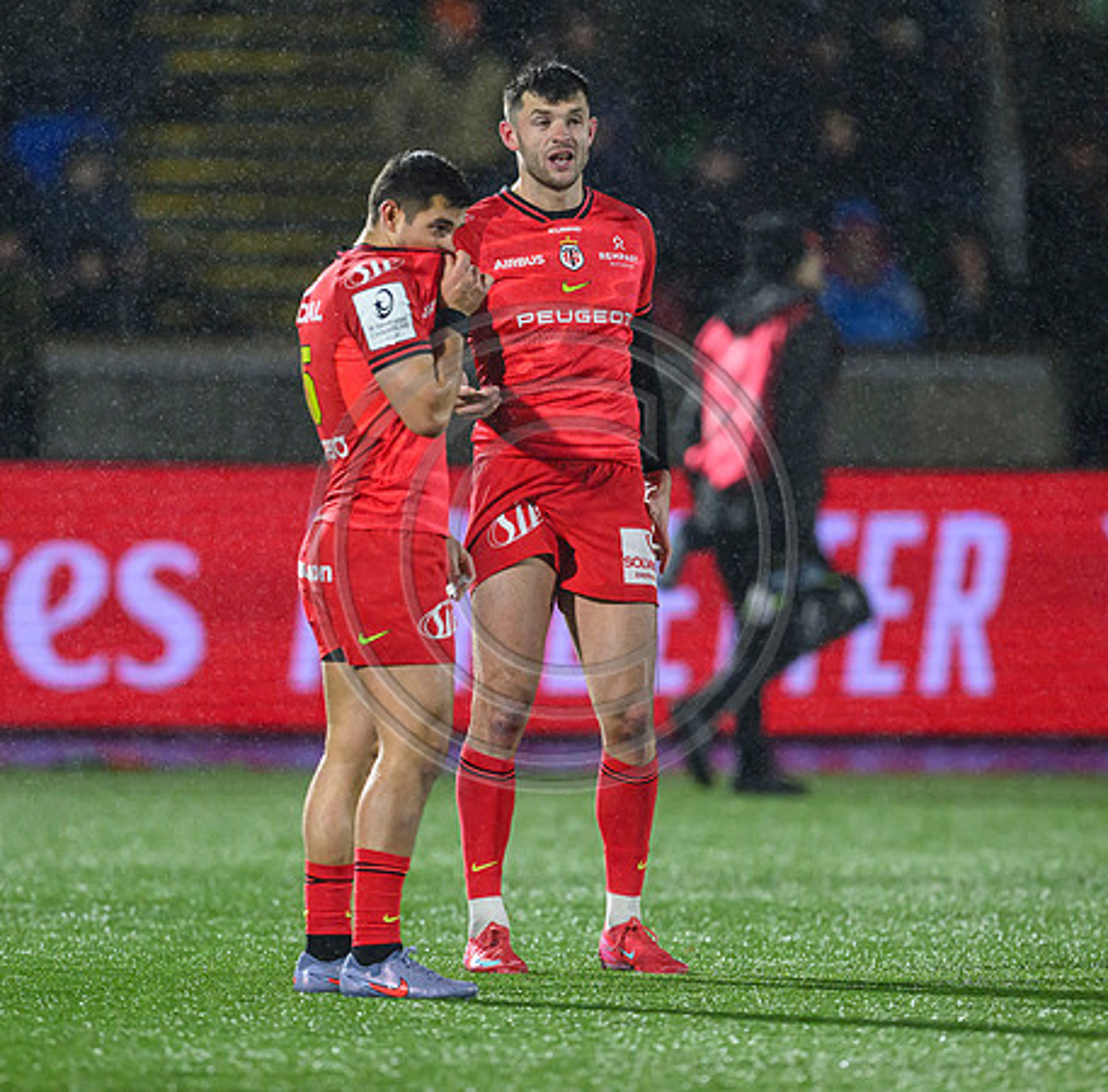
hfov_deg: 2.7
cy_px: 549
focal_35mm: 654
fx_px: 23506
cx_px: 583
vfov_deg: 2.7
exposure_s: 1/1600
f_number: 3.2
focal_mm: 400
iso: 4000
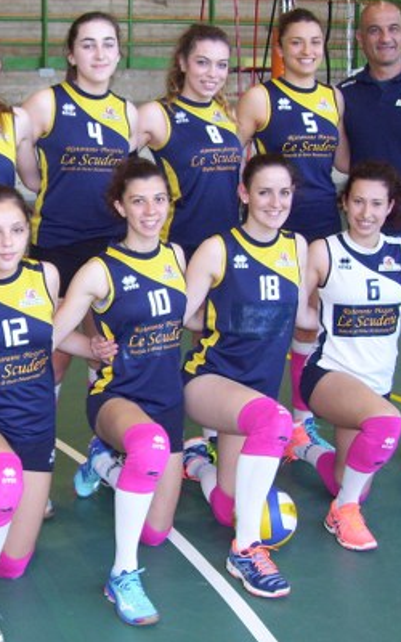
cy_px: 295
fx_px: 1067
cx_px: 21
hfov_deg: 20.7
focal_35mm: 61
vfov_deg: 33.5
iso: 200
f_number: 2.7
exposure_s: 1/60
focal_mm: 6
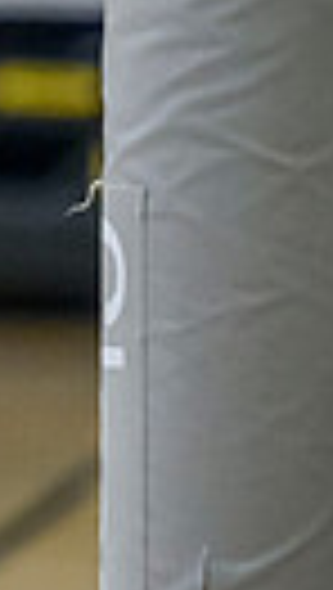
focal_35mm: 1352
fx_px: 21155
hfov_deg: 0.9
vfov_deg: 1.6
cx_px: -809
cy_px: 36
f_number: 3.2
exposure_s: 1/1250
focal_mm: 170
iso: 5000
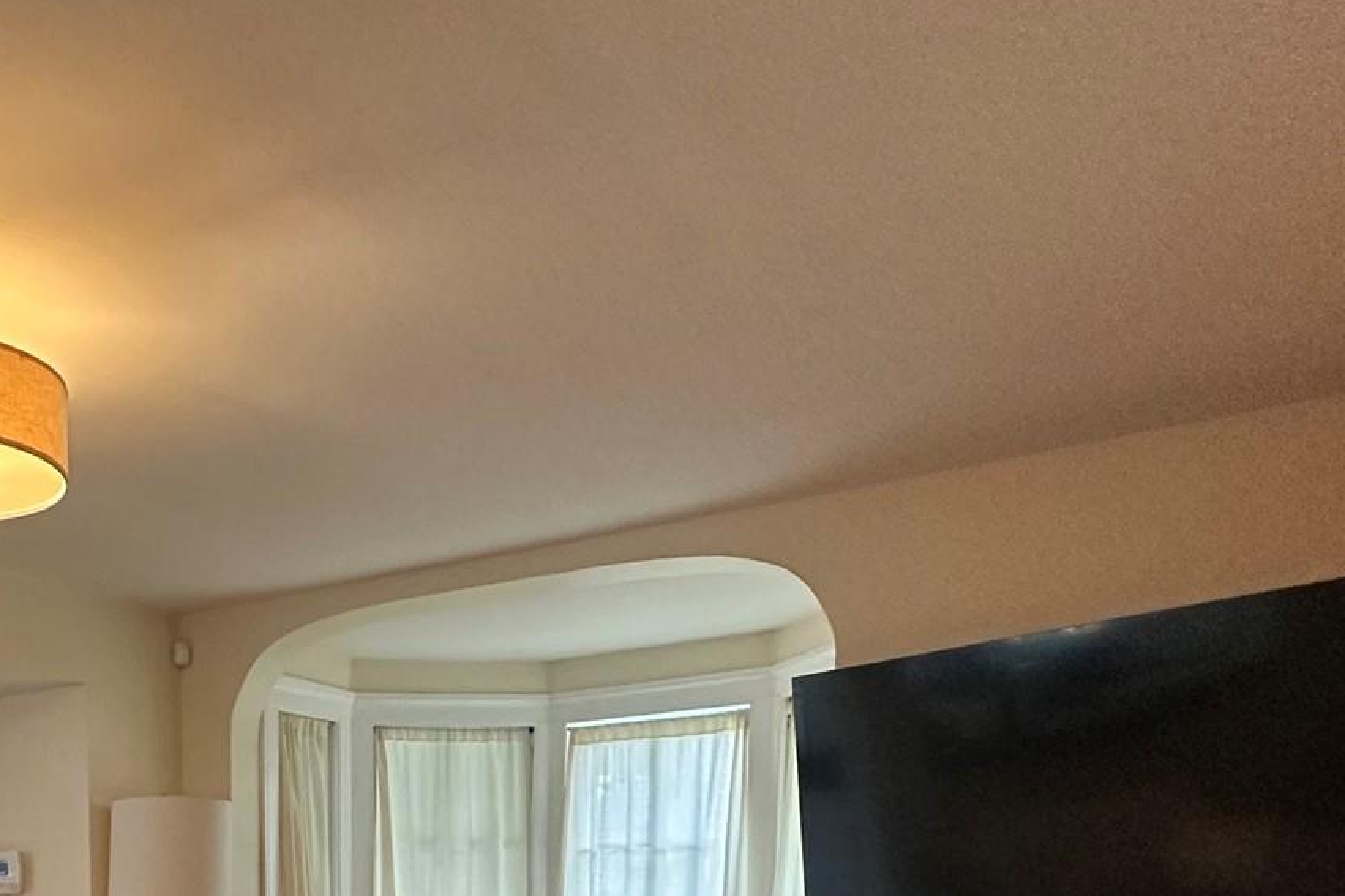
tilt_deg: -7.3
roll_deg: +0.4
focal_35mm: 35
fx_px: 1308
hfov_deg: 49.3
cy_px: 1063
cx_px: 169
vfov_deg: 31.8
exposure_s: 1/60
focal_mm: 2.22
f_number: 2.2
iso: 400
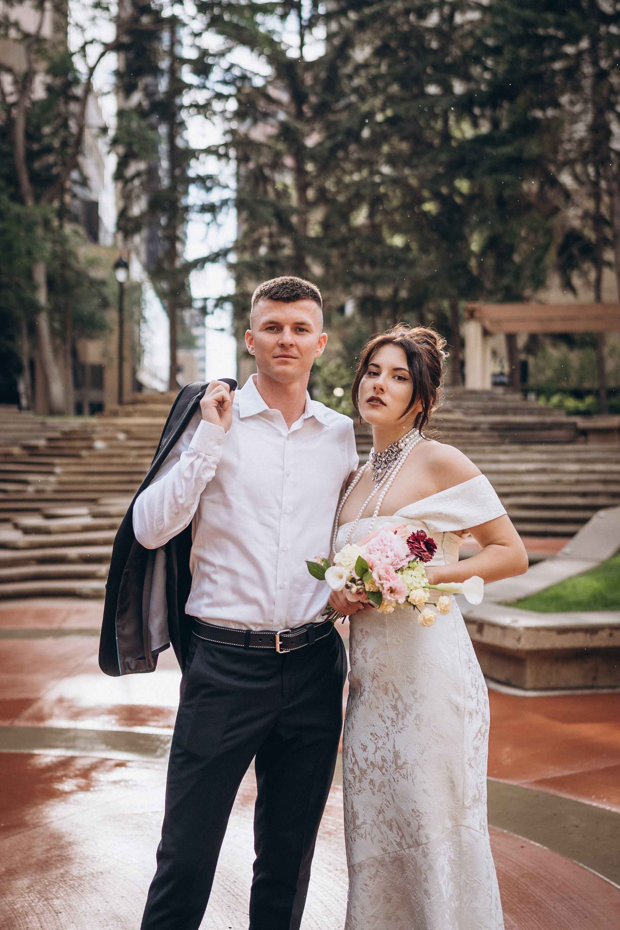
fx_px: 1343
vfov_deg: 38.2
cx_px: 310
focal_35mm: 52
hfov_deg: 26.0
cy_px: 465
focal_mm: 35
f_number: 1.8
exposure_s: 1/4000
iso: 100
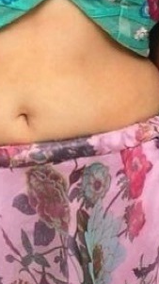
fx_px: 1696
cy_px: 289
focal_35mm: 226
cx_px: 40
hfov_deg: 5.4
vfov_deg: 9.5
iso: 1250
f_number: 7.1
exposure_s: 1/125
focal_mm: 24
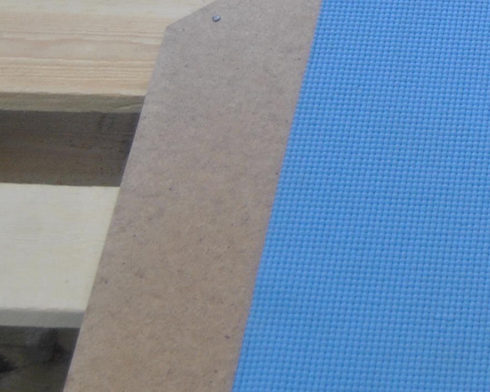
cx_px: 723
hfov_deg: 13.3
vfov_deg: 11.2
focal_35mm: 137
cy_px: 12
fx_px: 1987
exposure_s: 1/30
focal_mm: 22
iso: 220
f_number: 3.5
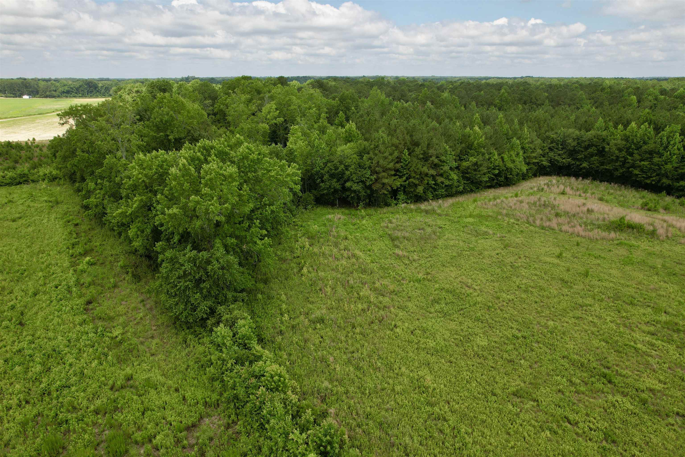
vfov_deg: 57.2
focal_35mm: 22
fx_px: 419
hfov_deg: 78.6
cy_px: 228
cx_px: 342
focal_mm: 8.38
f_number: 2.8
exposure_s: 1/1600
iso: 110
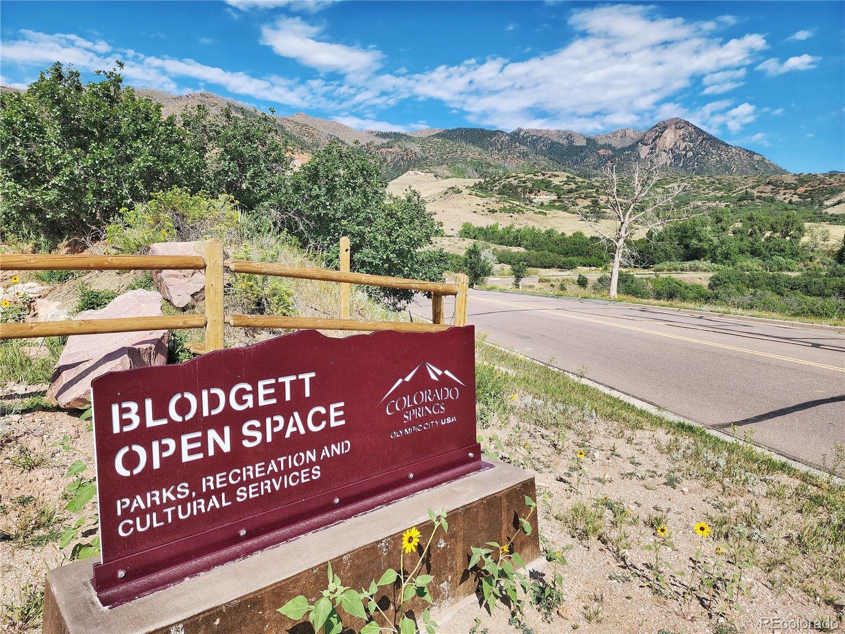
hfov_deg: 73.9
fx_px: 561
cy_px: 317
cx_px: 422
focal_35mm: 23
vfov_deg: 58.9
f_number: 1.8
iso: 12
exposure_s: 1/1176
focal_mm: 6.4
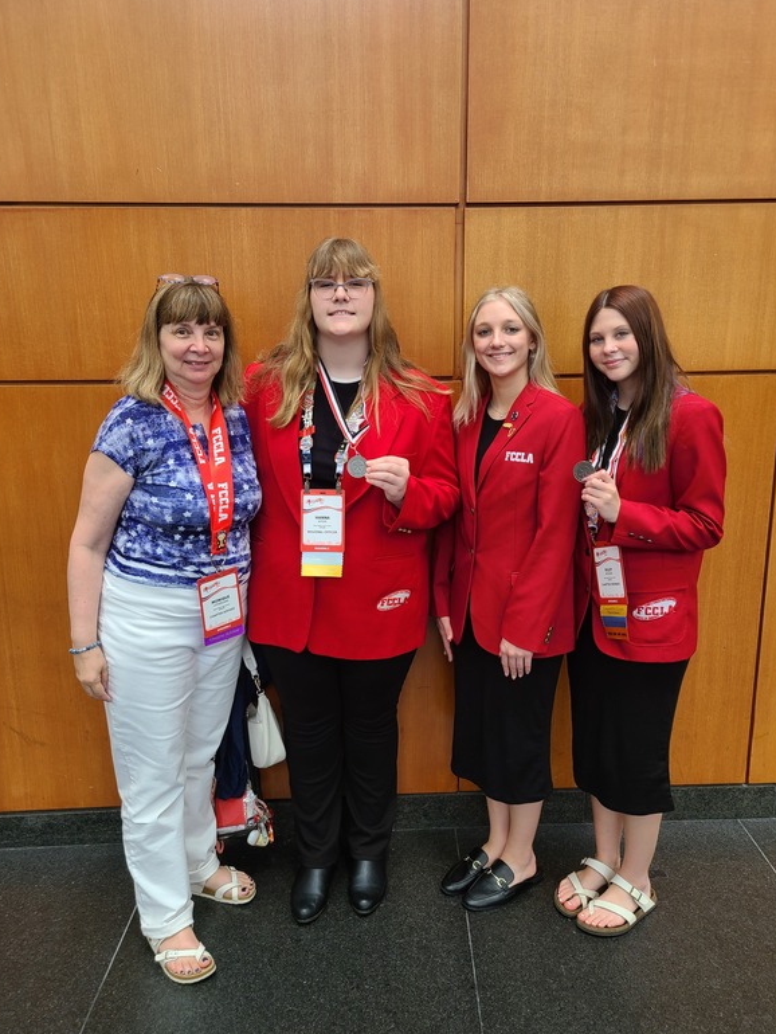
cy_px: 528
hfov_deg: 51.4
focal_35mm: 27
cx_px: 383
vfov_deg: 65.3
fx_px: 807
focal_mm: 5.4
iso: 40
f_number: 1.8
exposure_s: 1/140
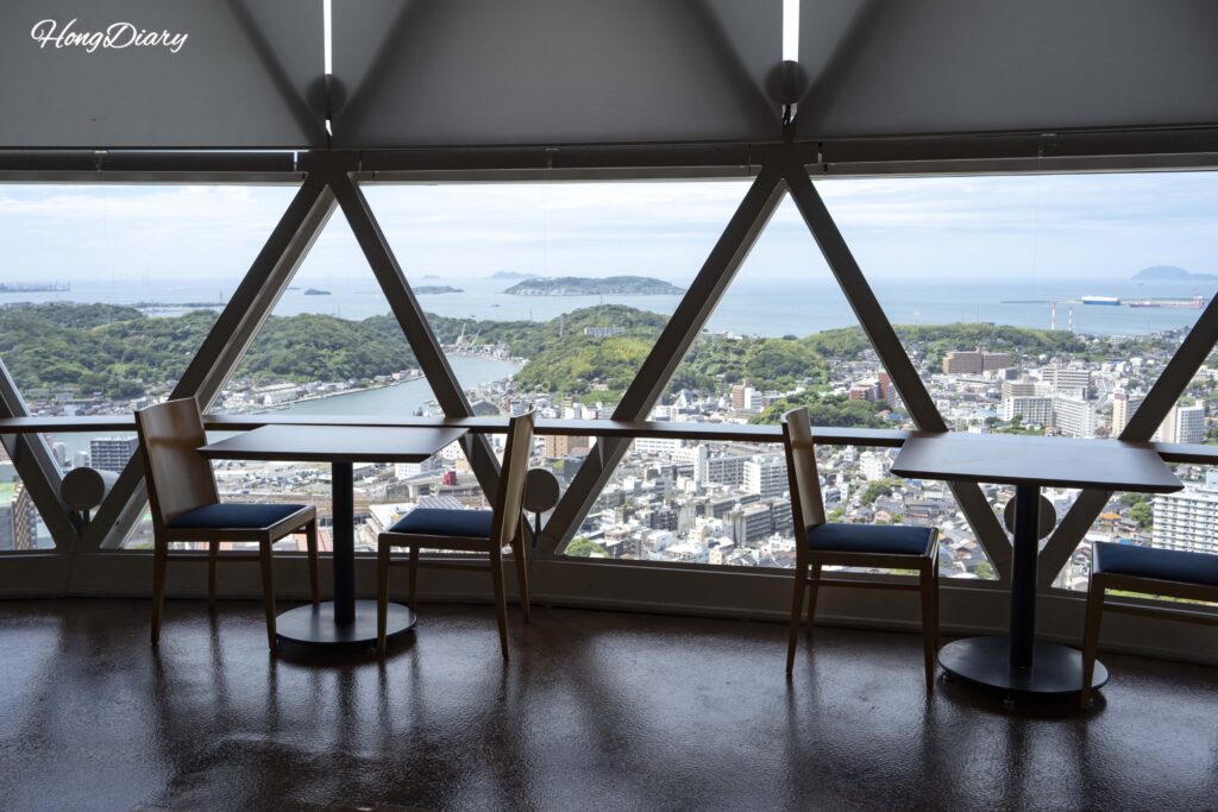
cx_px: 609
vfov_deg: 41.1
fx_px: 1083
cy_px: 406
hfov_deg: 58.7
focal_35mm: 32
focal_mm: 32
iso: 100
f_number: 10
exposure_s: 1/125
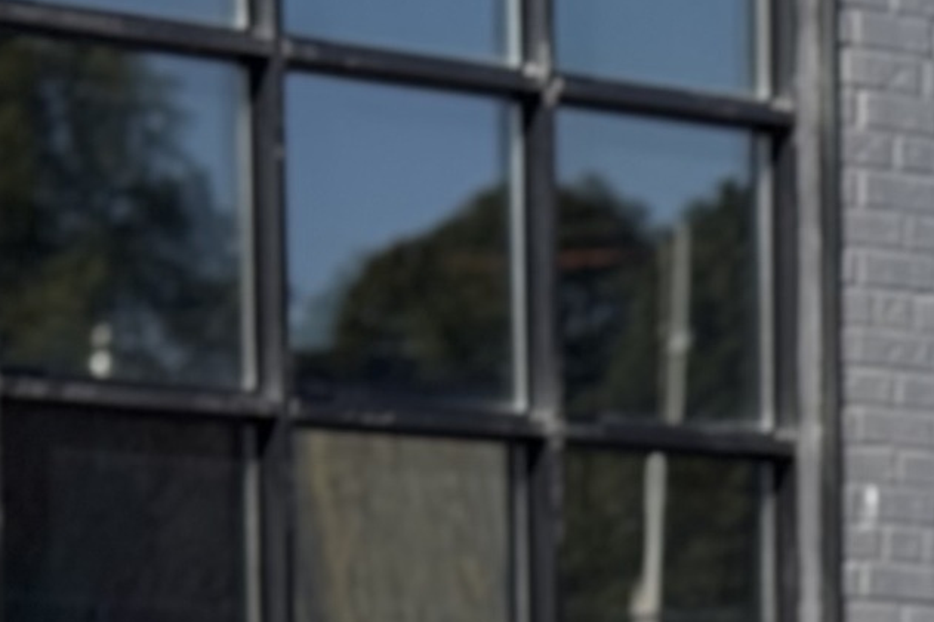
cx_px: 1699
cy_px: 1354
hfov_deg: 8.7
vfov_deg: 5.8
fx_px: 5912
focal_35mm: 228
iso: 64
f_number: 1.78
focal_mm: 6.76
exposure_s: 1/2110
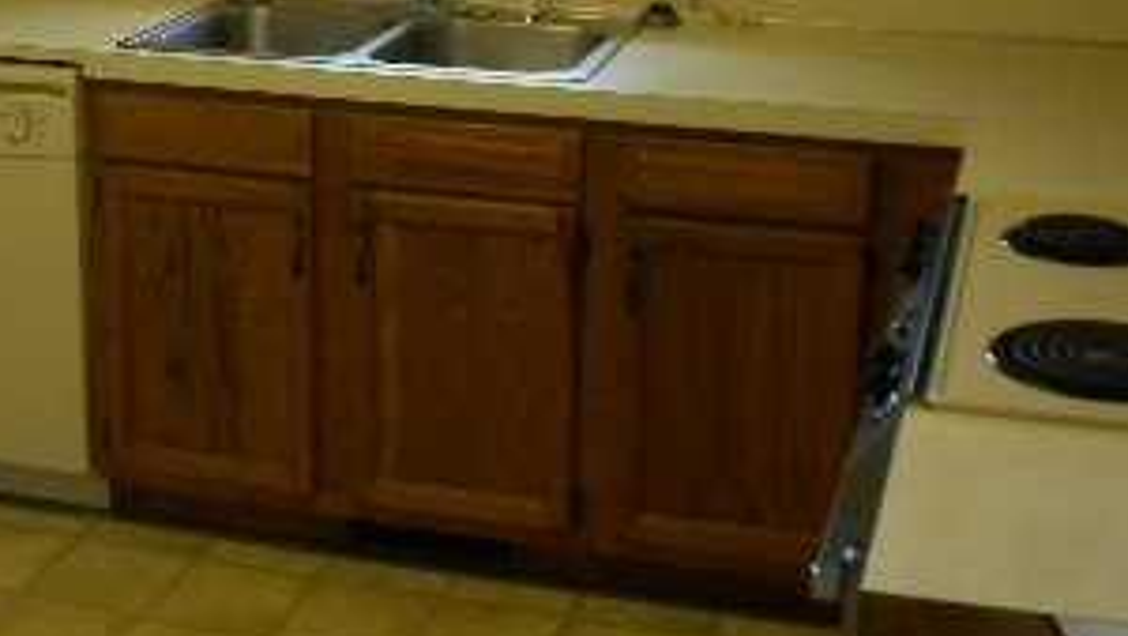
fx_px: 1945
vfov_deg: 18.1
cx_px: 376
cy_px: -4
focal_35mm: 65
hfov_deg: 32.1
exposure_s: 1/47
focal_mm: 5
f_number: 3.5
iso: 400
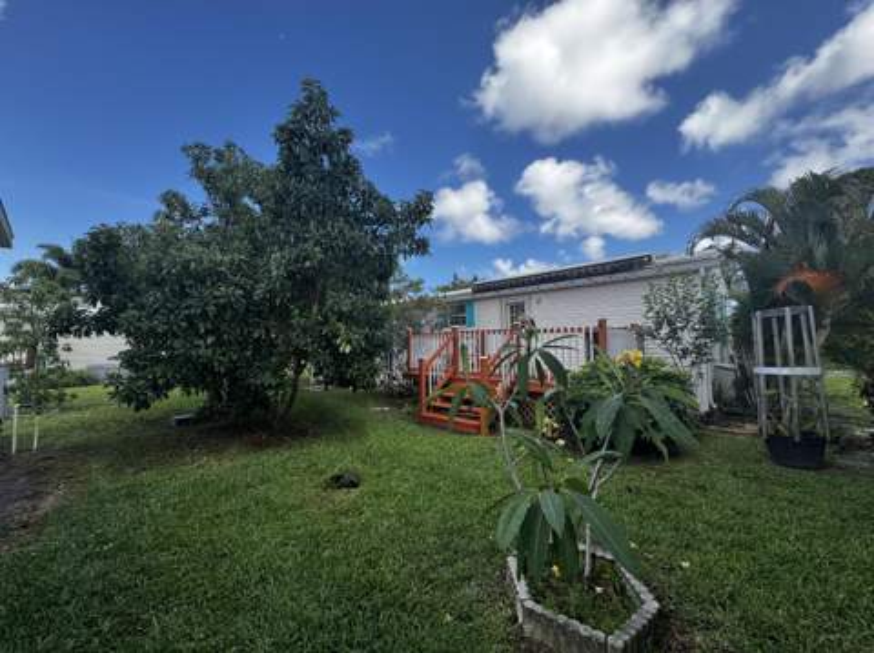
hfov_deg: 102.1
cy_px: 326
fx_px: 353
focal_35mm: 14
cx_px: 437
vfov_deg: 85.6
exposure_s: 1/734
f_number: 2.2
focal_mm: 2.22
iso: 40
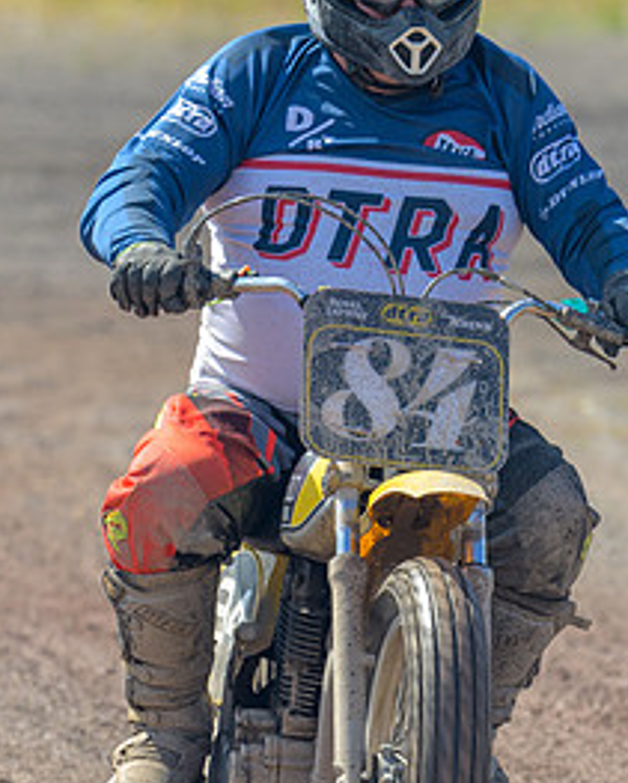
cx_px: 154
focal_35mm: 1290
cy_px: 237
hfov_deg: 1.2
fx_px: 29919
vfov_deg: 1.5
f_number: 6
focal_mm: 410
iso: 180
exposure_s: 1/500
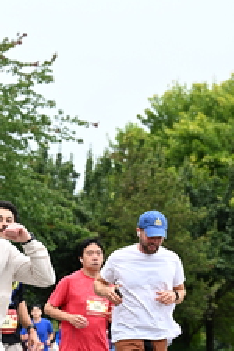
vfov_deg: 12.9
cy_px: 281
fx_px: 1550
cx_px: -1
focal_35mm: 159
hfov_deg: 8.6
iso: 1600
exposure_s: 1/800
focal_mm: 65
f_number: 4
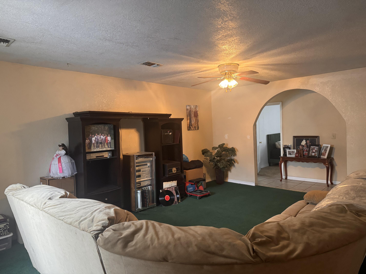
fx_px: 254
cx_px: 183
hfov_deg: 71.6
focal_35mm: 24
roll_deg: +1.8
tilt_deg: -2.4
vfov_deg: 56.8
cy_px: 137
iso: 640
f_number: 1.78
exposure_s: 1/60
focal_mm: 6.76
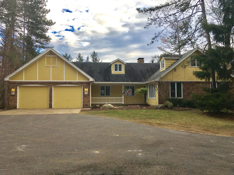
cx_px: 117
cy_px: 88
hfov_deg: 61.7
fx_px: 196
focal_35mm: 29
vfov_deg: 48.2
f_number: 2.2
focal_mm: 4.15
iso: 25
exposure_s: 1/534
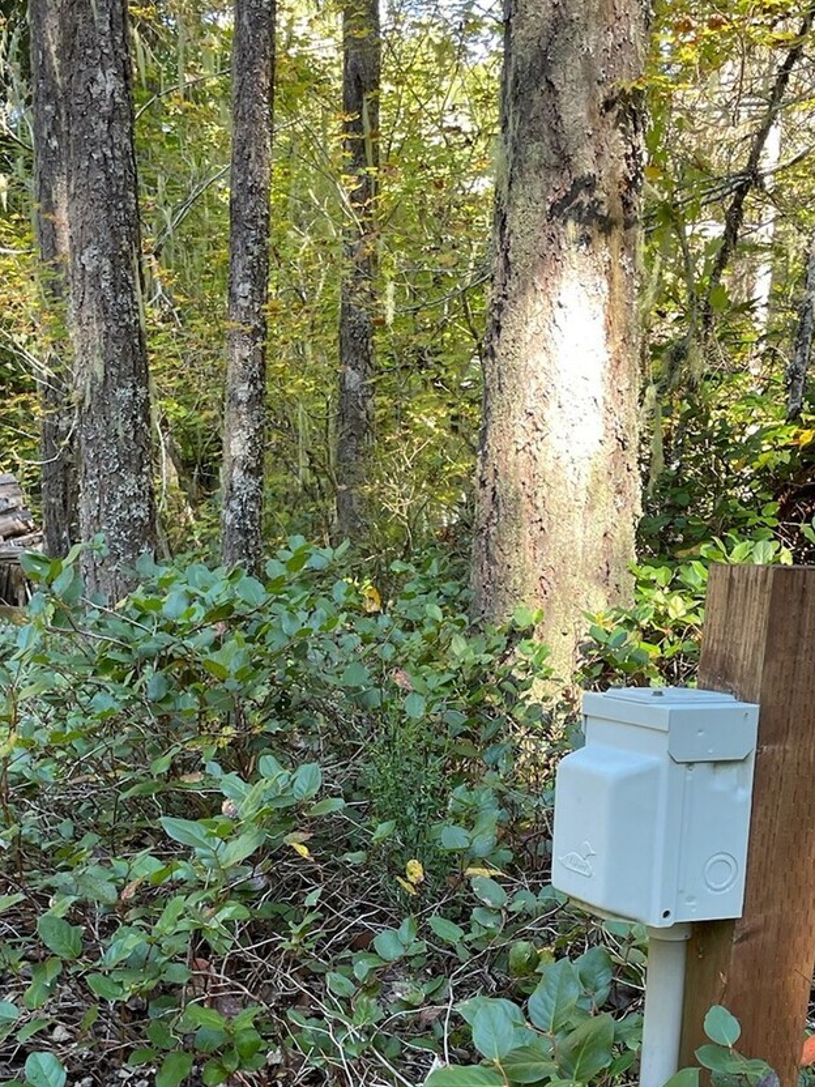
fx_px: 1413
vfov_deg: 40.2
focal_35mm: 45
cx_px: 340
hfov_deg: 32.1
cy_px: 887
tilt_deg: -15.2
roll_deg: +0.9
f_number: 1.6
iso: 100
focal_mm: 4.2
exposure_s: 1/121
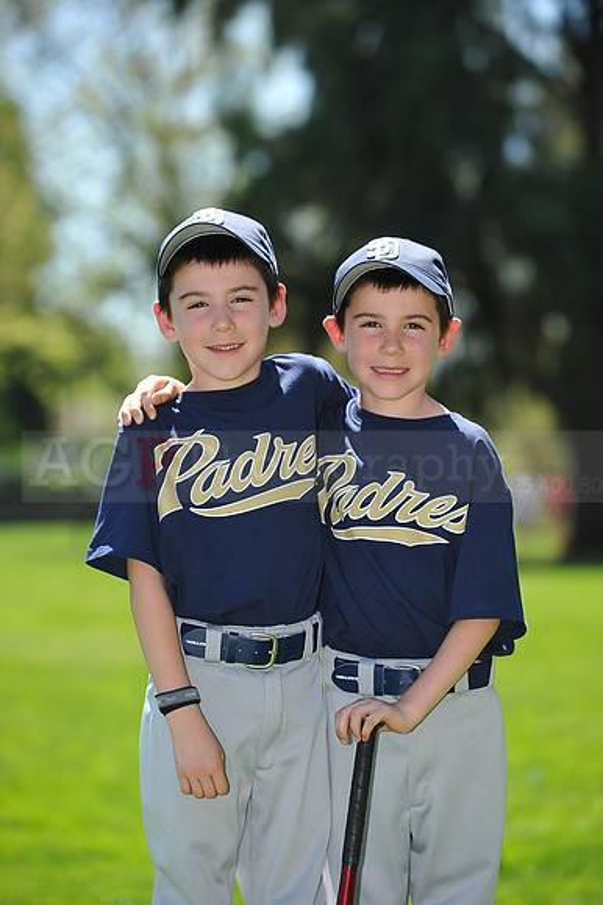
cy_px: 452
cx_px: 302
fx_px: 3396
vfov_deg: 15.2
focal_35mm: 135
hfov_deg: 10.1
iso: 200
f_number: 4.5
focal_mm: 135
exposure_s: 1/800
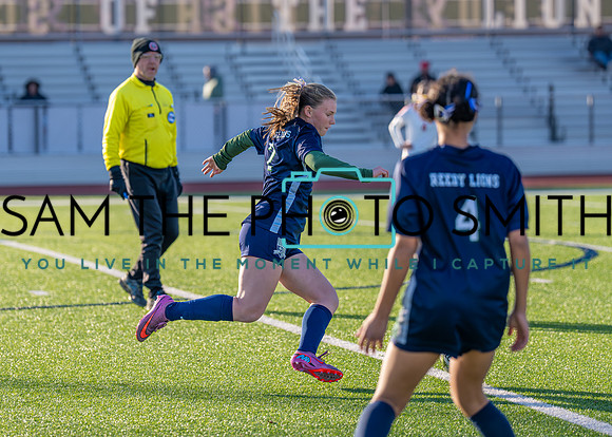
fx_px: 3769
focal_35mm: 217
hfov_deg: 9.3
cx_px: 267
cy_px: 188
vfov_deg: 6.6
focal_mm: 142
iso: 160
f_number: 2.8
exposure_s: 1/2000
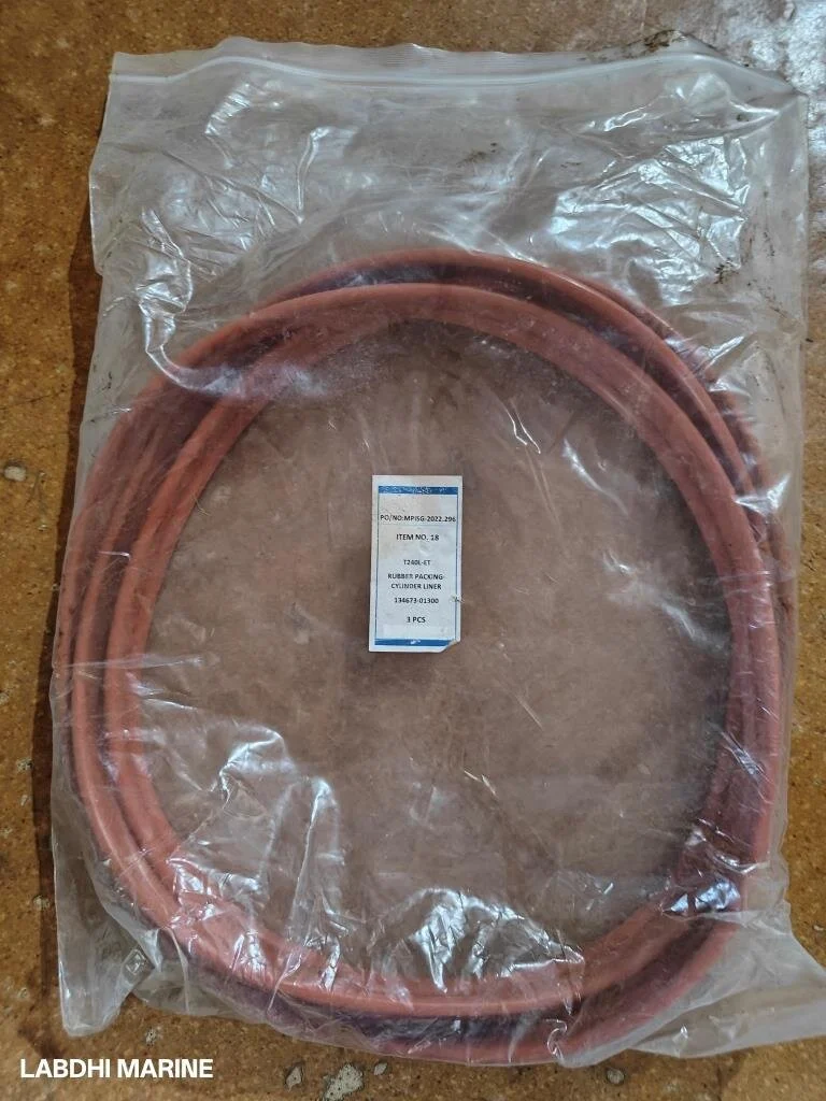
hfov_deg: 56.8
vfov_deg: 71.6
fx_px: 764
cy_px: 550
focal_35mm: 24
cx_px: 413
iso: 640
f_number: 1.8
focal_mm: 5.59
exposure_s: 1/20
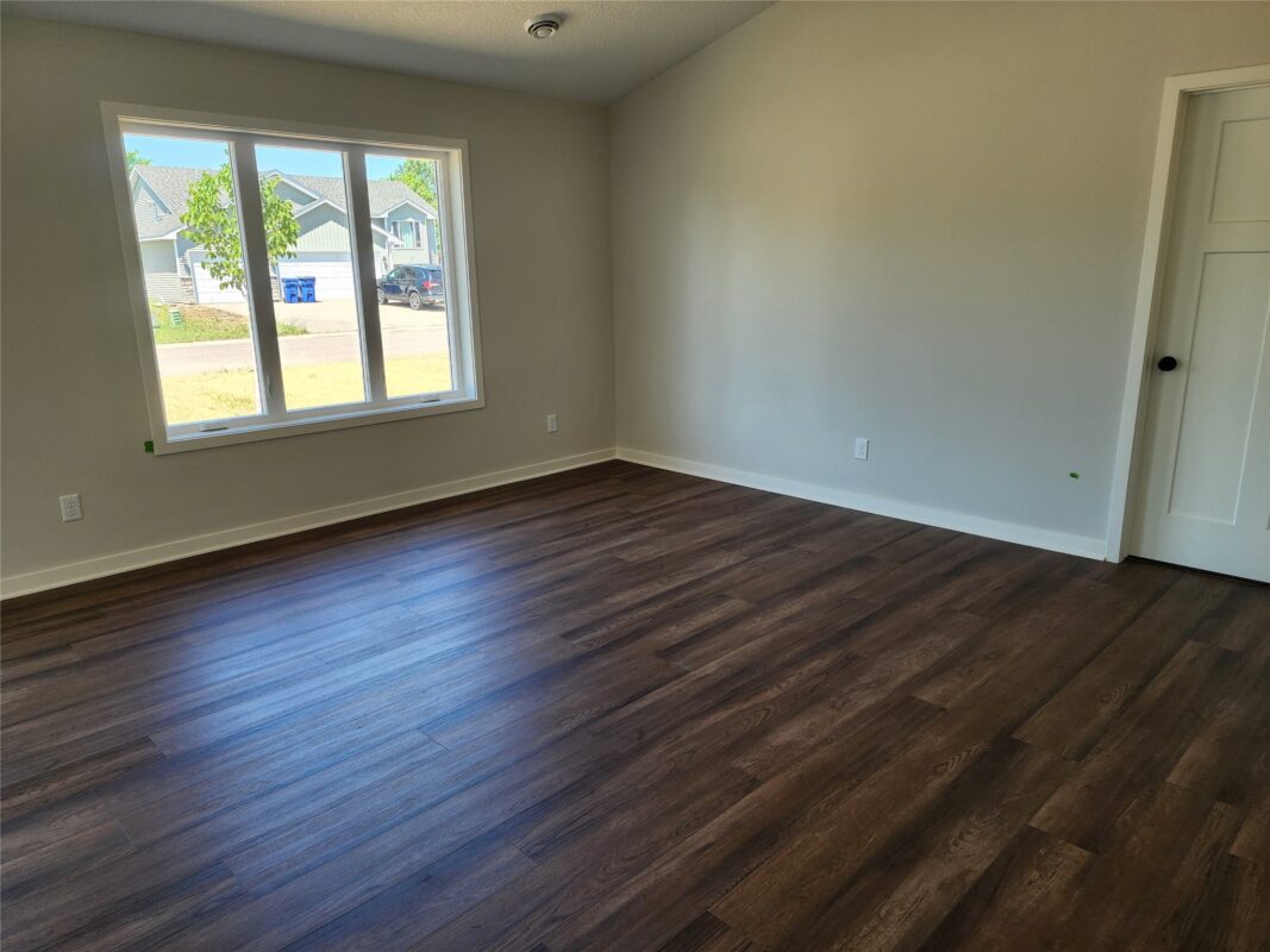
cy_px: 476
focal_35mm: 23
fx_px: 844
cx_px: 635
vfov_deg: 58.9
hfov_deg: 73.9
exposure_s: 1/180
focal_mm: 6.4
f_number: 1.8
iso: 80
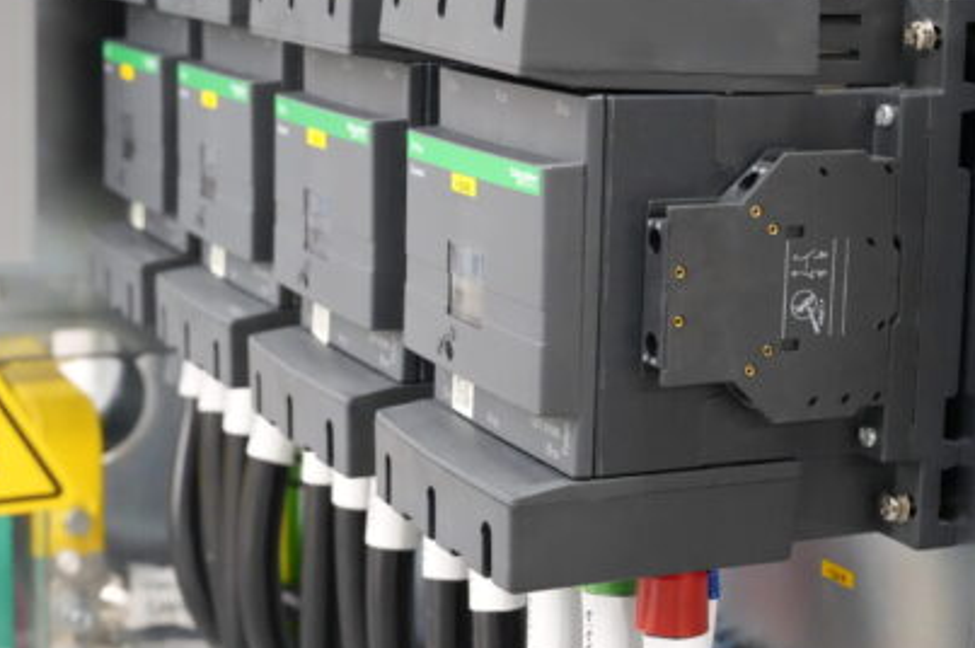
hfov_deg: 26.7
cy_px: 215
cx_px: 465
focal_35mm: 76
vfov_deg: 17.9
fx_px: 2057
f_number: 8
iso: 12800
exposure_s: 1/60
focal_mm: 51
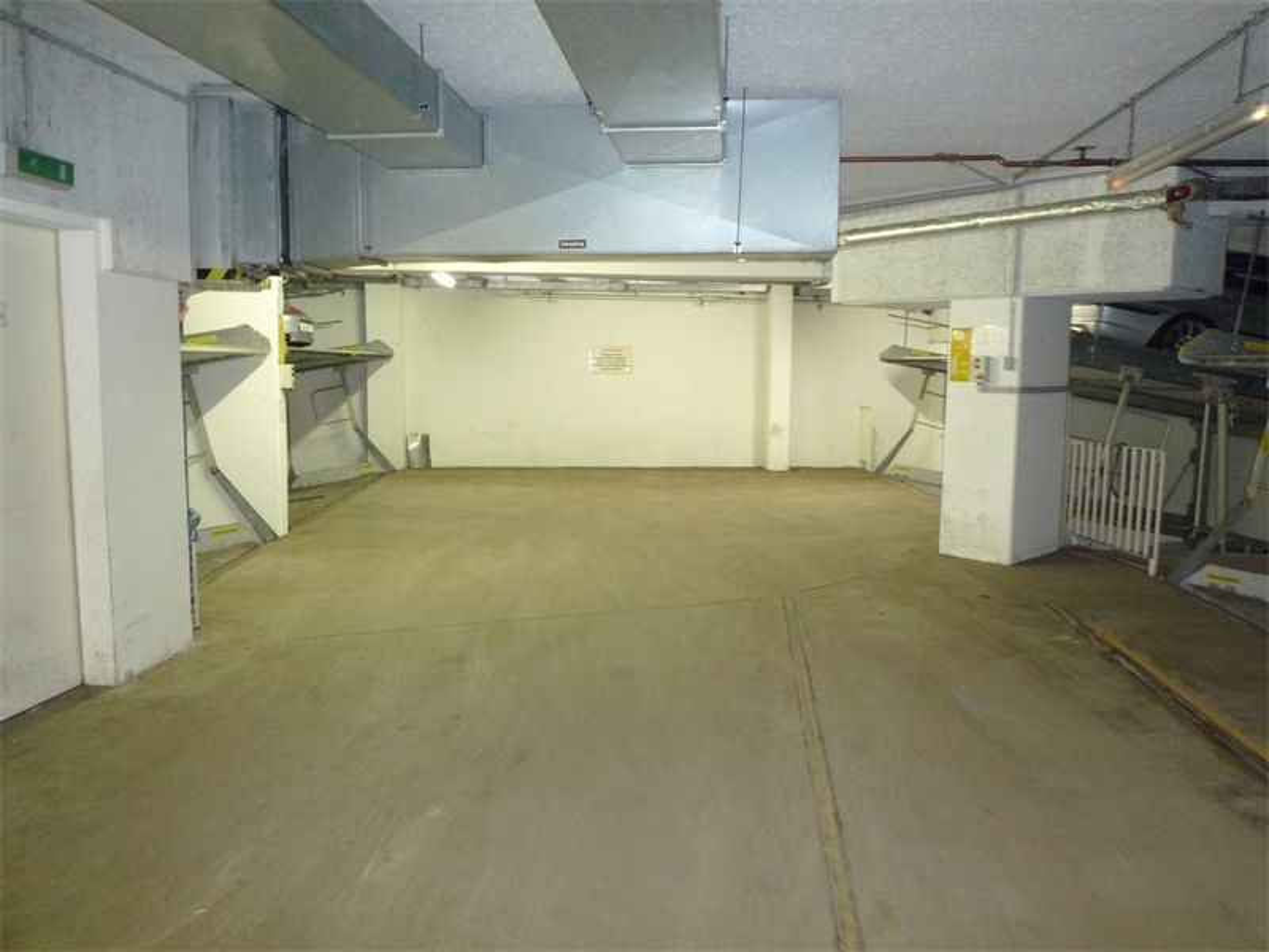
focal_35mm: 25
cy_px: 476
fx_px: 916
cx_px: 634
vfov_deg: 54.9
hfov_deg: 69.4
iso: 400
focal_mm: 4.4
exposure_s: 1/8
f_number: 2.8
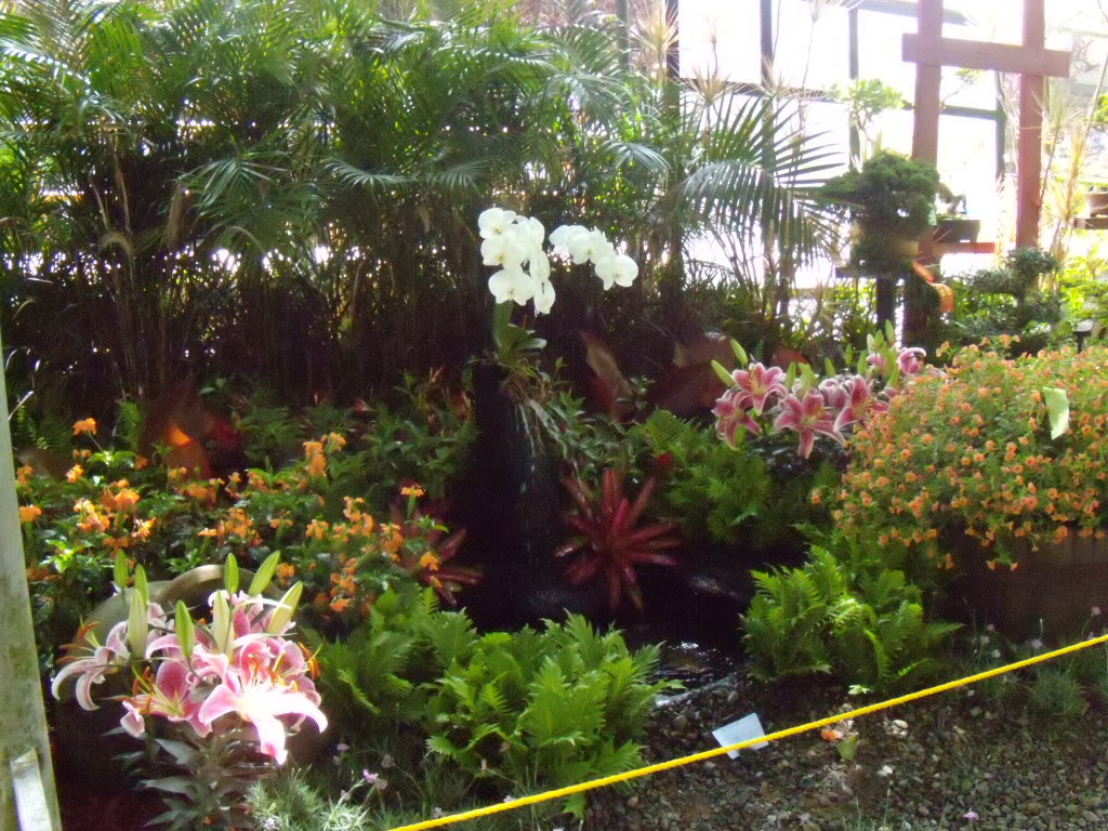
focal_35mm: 36
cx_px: 554
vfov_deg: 39.7
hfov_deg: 51.4
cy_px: 416
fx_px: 1152
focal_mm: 6.4
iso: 1250
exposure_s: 1/125
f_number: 3.6
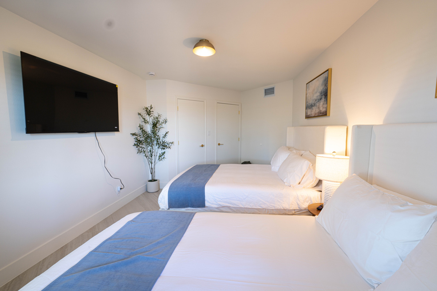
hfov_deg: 104.3
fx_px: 170
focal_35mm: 14
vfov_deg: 81.2
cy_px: 146
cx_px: 218
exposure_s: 1/13
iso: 100
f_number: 5
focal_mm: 14
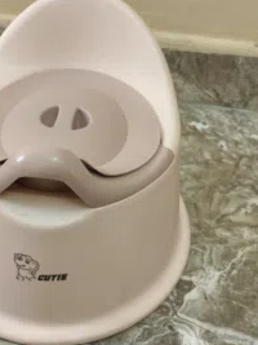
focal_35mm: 75
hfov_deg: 19.6
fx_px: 746
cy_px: 151
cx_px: 83
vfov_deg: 26.0
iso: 1600
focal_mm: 7.1
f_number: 1.9
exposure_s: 1/50
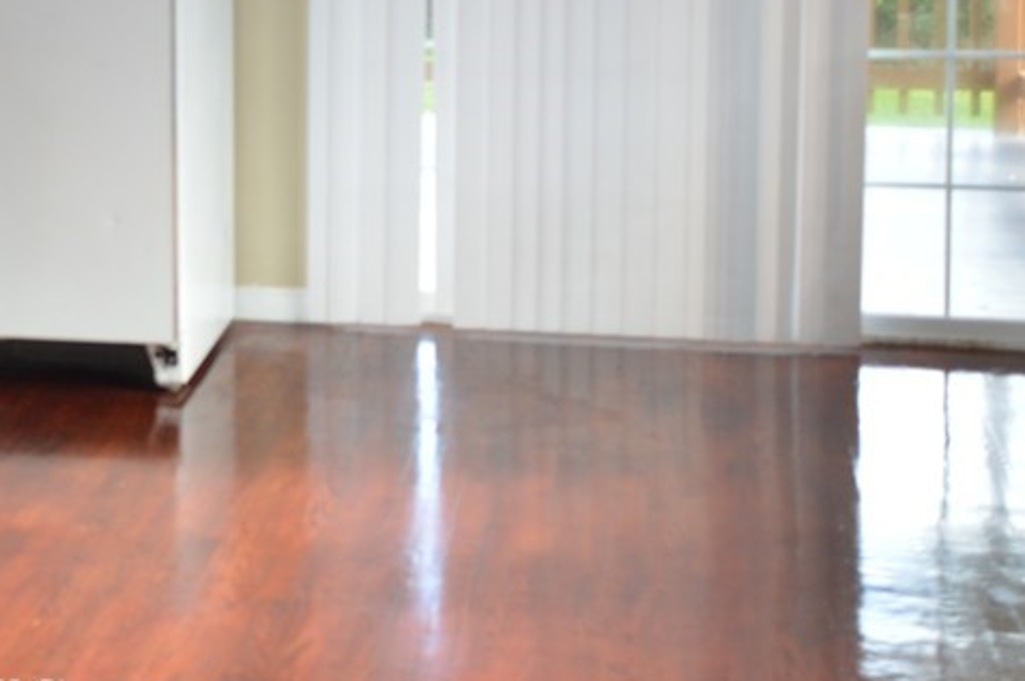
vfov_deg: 16.3
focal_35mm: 82
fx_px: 2332
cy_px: -9
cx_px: -55
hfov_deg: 23.5
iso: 400
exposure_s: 1/80
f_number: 4
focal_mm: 24
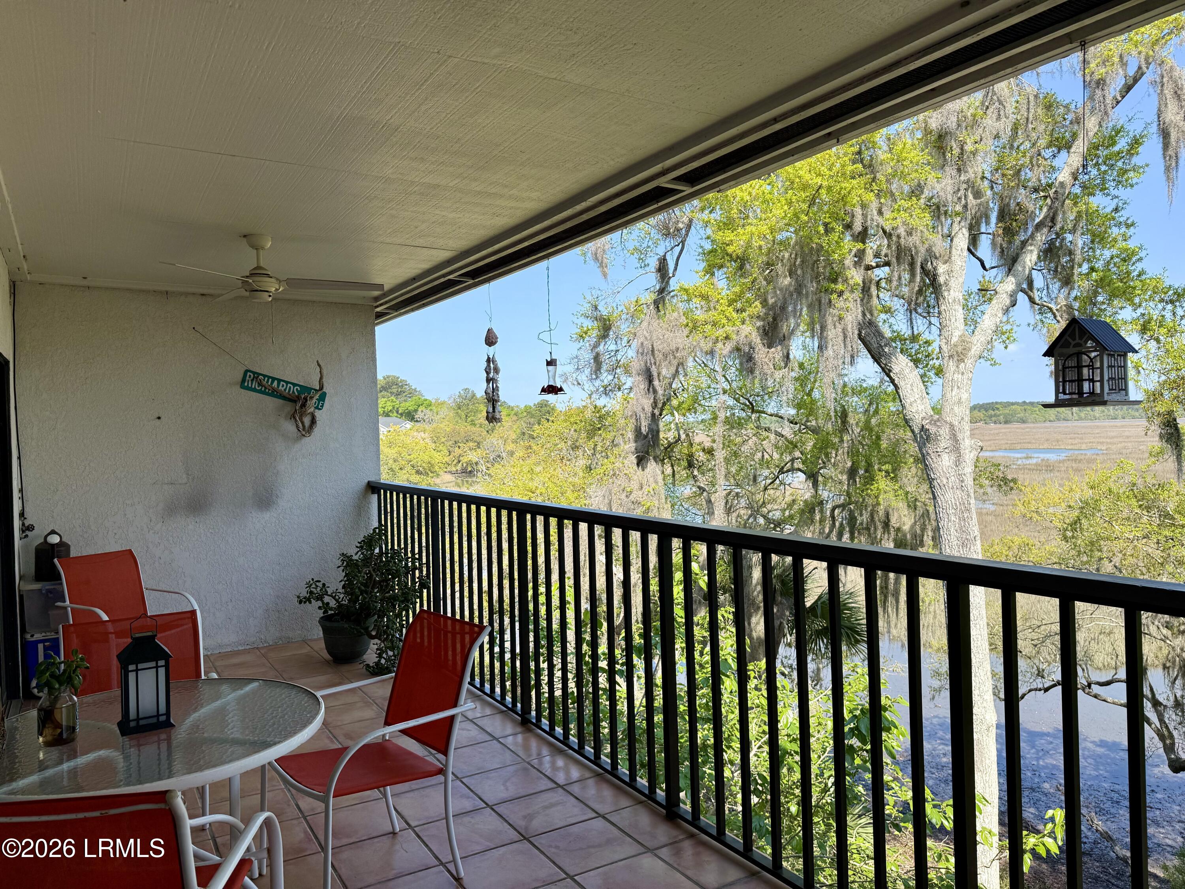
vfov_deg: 56.8
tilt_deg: -0.4
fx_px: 822
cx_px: 592
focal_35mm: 24
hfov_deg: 71.6
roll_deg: +1.9
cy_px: 444
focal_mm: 6.76
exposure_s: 1/1855
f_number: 1.78
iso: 80
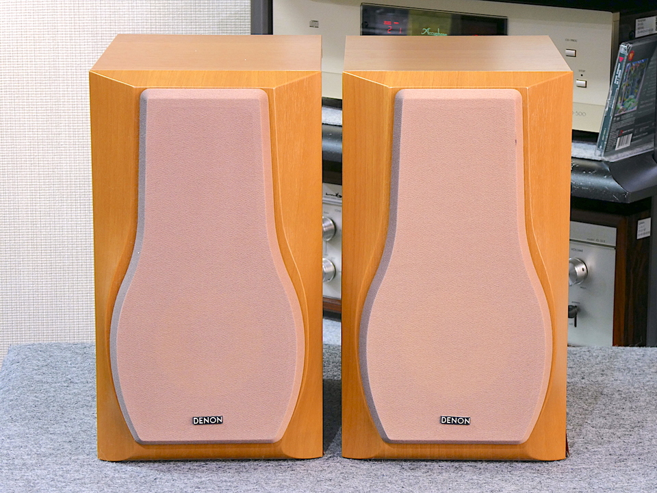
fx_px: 2183
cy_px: 246
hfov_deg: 17.1
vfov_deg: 12.9
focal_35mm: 115
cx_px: 328
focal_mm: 20.6
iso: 100
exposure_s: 1/4
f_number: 5.1
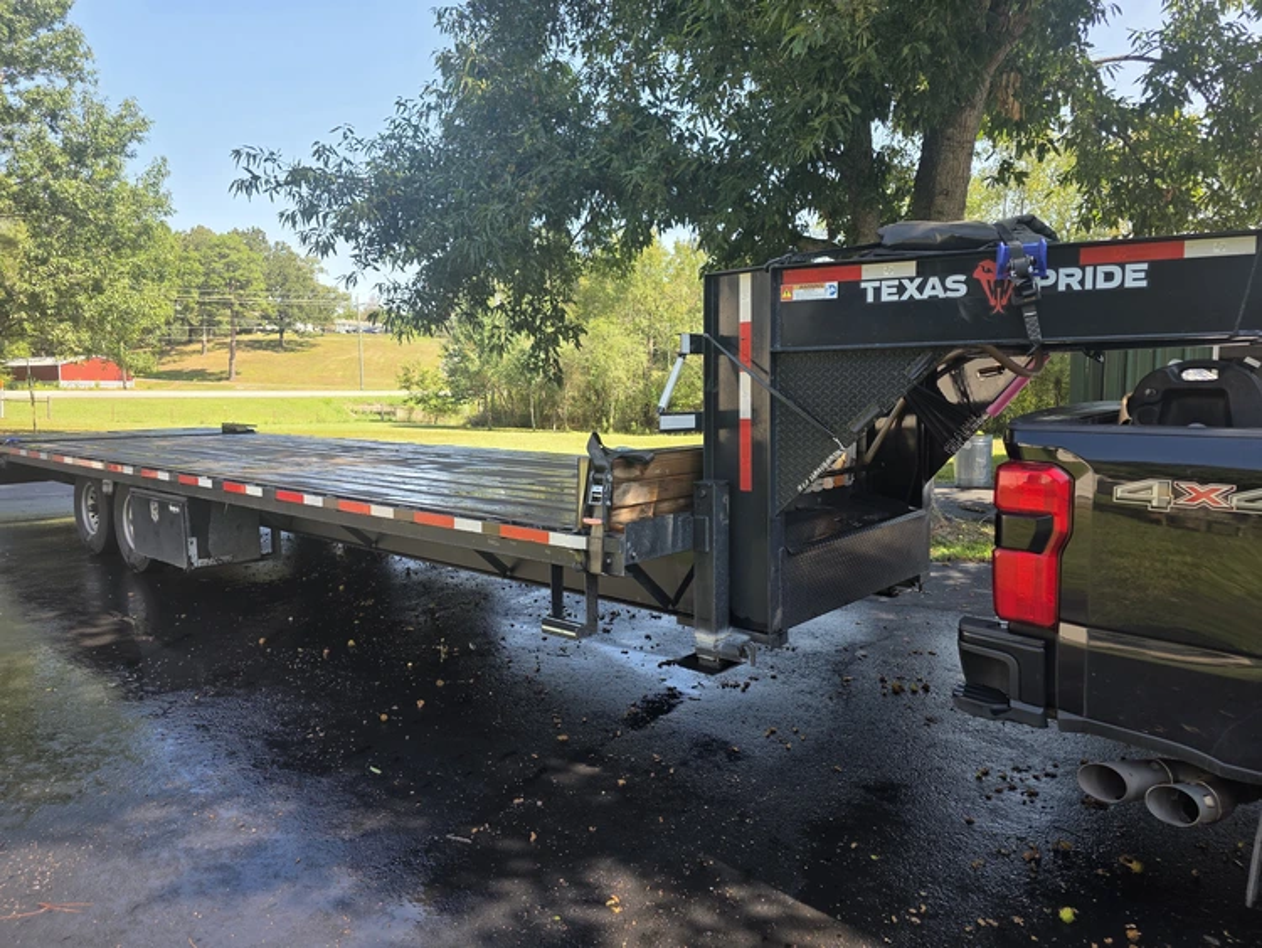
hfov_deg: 73.9
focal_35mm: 23
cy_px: 474
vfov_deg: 58.9
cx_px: 631
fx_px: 839
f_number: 1.7
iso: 80
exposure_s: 1/1321
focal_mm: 6.3
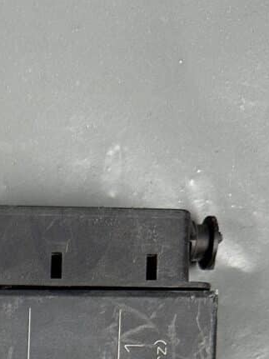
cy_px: 652
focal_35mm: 114
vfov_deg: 15.0
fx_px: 1182
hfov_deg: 12.1
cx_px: -188
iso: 160
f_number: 1.78
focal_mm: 6.86
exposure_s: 1/100
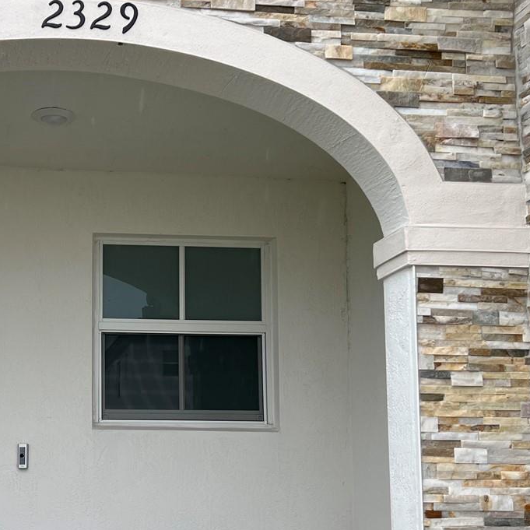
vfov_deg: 31.4
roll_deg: -0.4
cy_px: 353
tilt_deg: +6.4
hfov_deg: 30.6
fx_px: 935
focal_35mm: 54
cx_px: 85
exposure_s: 1/361
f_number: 1.5
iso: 50
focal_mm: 5.7
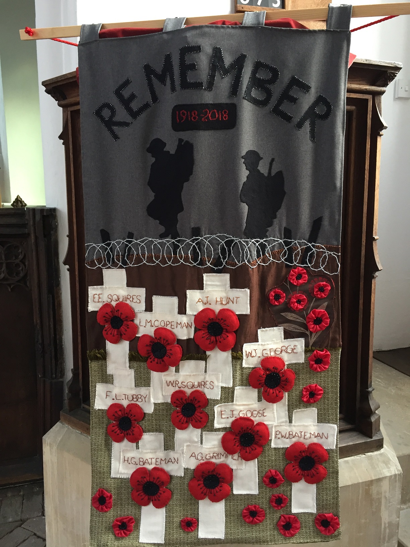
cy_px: 274
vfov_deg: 61.7
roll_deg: +0.7
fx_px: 458
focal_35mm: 29
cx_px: 205
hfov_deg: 48.2
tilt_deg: -7.8
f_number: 2.2
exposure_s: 1/33
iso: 125
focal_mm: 4.15
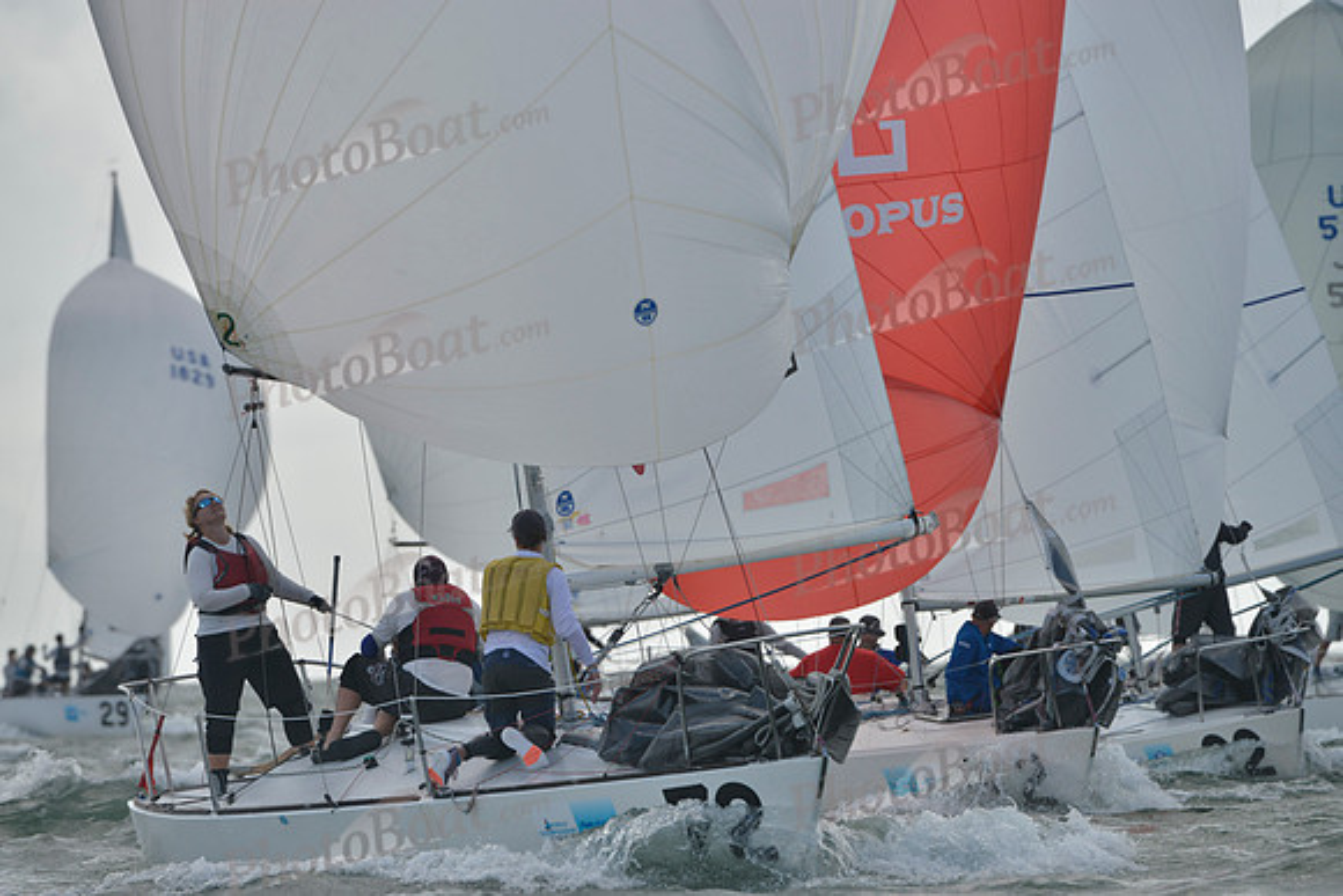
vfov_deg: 3.4
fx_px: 14925
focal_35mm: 400
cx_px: 672
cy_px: 448
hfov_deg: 5.2
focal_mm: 400
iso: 280
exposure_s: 1/1250
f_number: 7.1
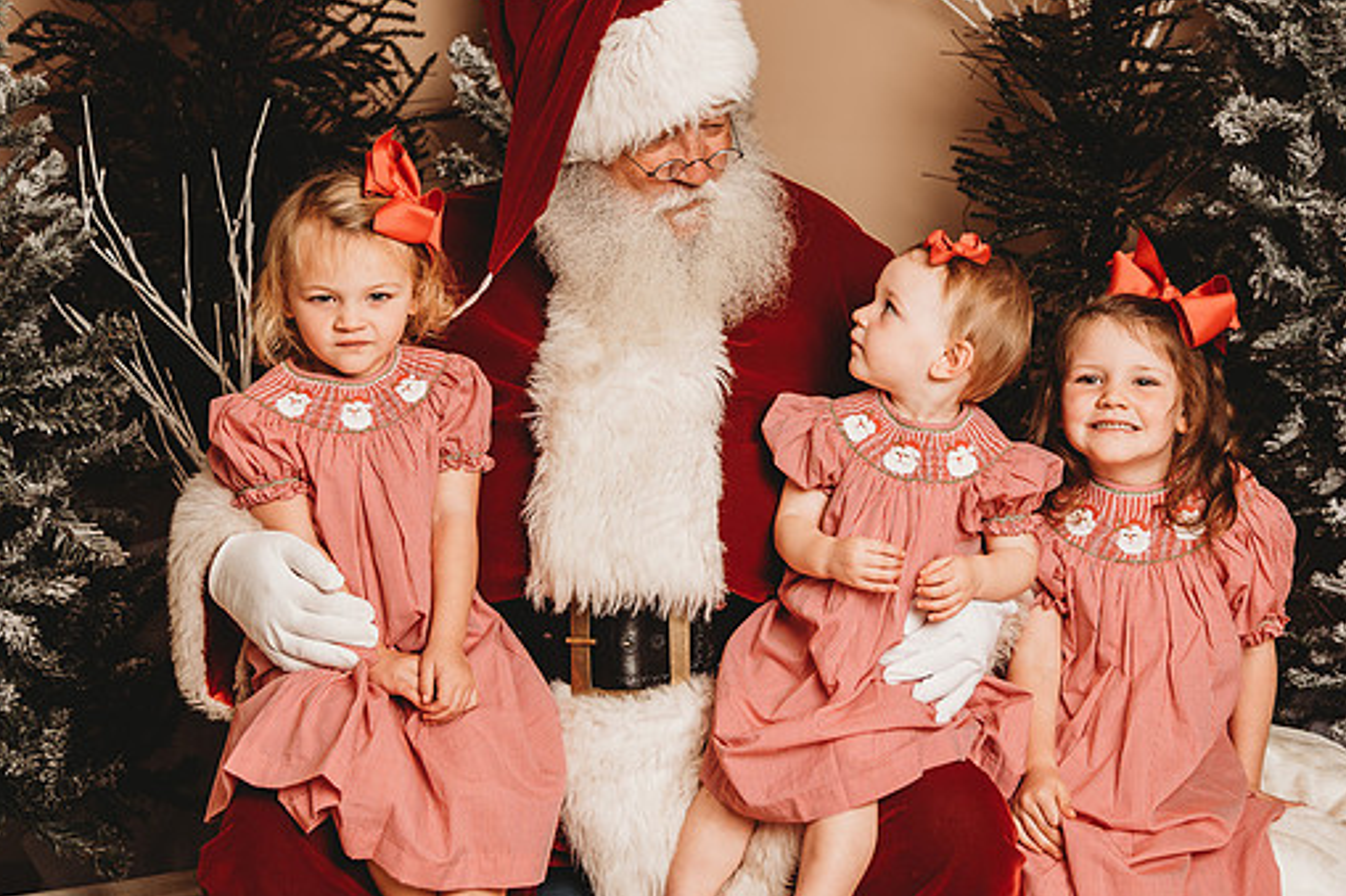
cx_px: 727
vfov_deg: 23.7
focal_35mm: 57
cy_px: 392
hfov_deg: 35.0
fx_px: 2130
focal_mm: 50
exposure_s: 1/160
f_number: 4
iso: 100
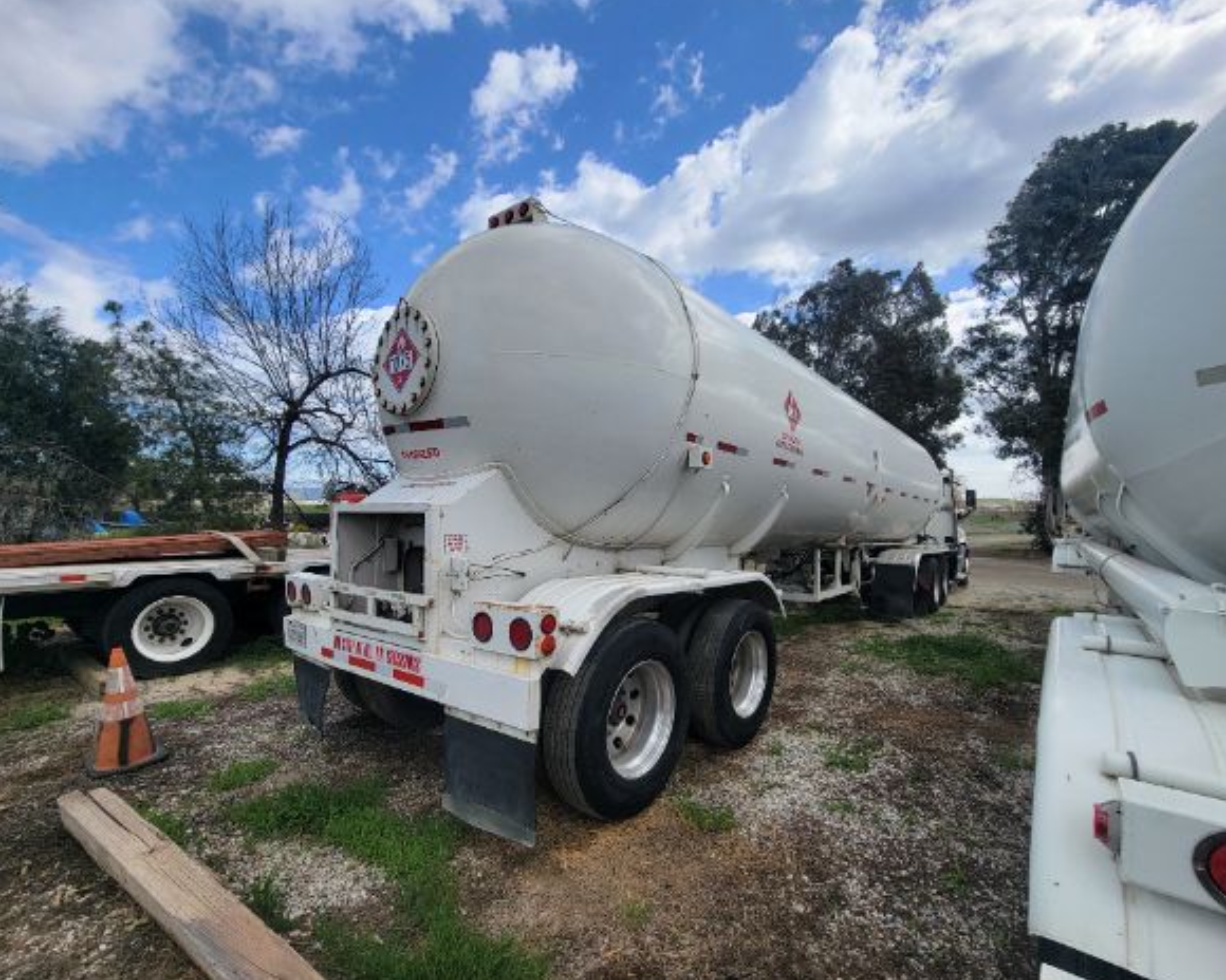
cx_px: 636
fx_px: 508
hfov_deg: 100.7
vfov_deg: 88.0
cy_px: 498
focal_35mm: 14
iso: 50
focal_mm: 2.2
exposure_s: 1/1228
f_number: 2.2
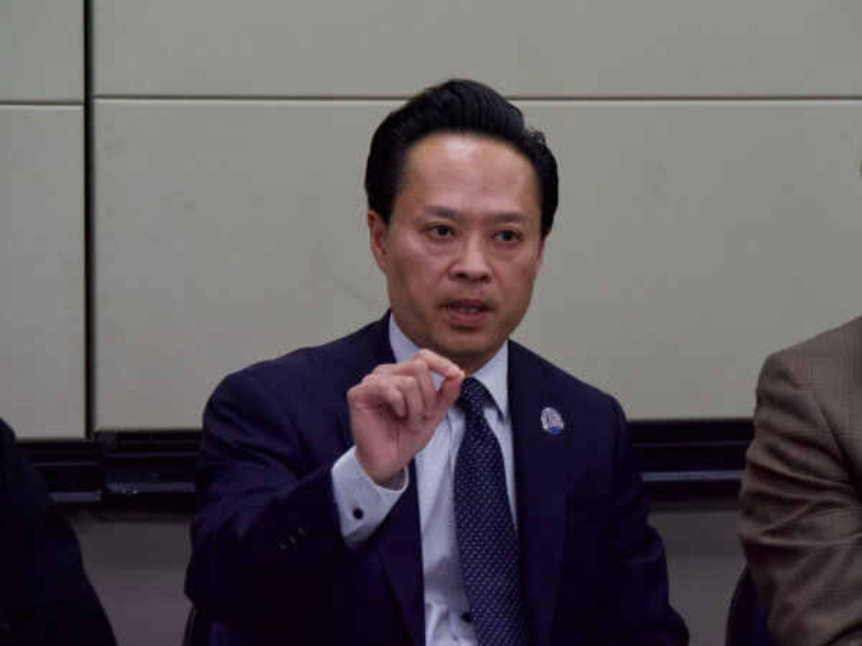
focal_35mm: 184
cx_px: 431
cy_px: 323
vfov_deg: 8.1
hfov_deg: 10.7
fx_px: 4582
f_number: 5.4
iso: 3200
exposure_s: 1/100
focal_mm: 92
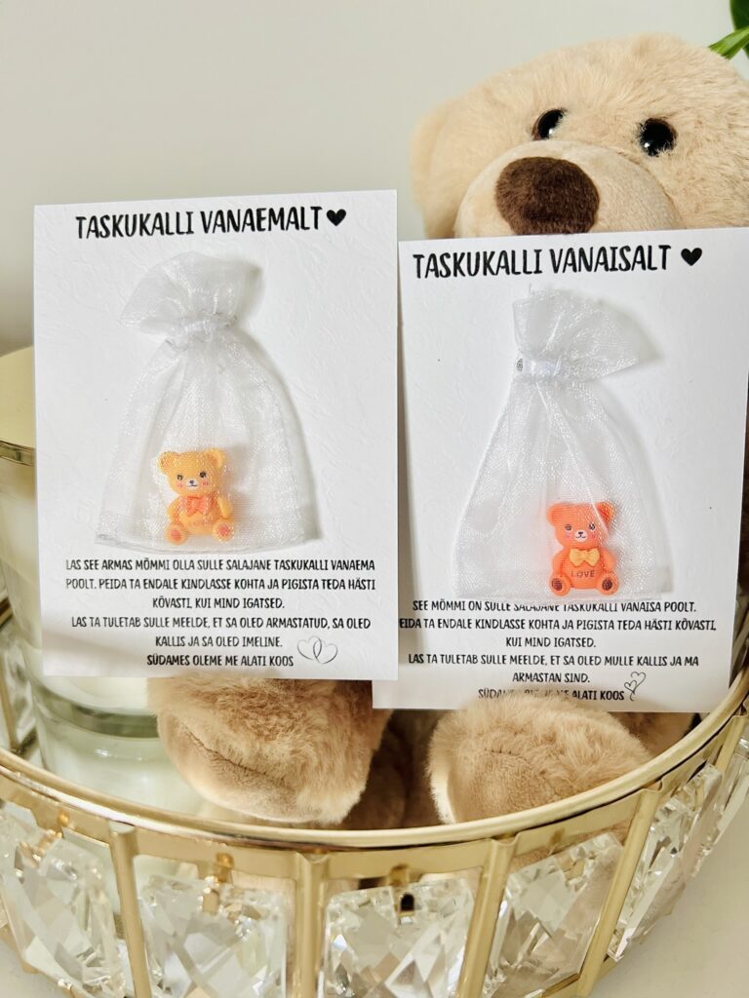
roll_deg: -3.0
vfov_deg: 67.3
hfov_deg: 53.1
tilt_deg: -28.2
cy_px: 499
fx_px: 750
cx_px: 374
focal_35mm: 26
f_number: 1.5
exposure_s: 1/121
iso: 100
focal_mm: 5.7
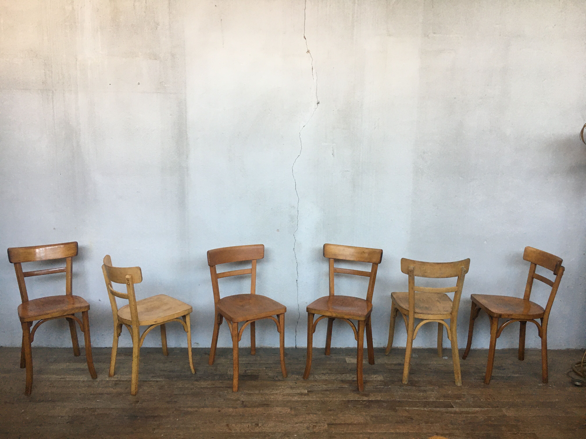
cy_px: 220
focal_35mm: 29
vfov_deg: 48.2
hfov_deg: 61.7
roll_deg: -1.2
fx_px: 491
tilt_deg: -9.2
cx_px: 293
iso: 64
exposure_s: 1/33
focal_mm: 4.15
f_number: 2.2
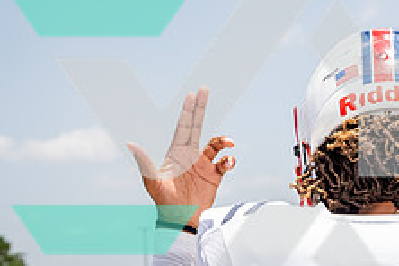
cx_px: 469
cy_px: 301
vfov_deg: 10.2
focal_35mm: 133
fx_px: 1474
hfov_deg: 14.9
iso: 100
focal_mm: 51
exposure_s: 1/250
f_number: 7.1
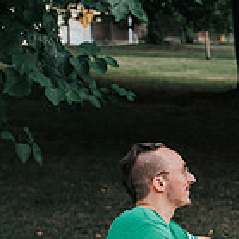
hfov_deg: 11.1
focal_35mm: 153
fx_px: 1195
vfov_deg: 11.3
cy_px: 251
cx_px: 316
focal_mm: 35
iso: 560
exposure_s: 1/800
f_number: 3.2
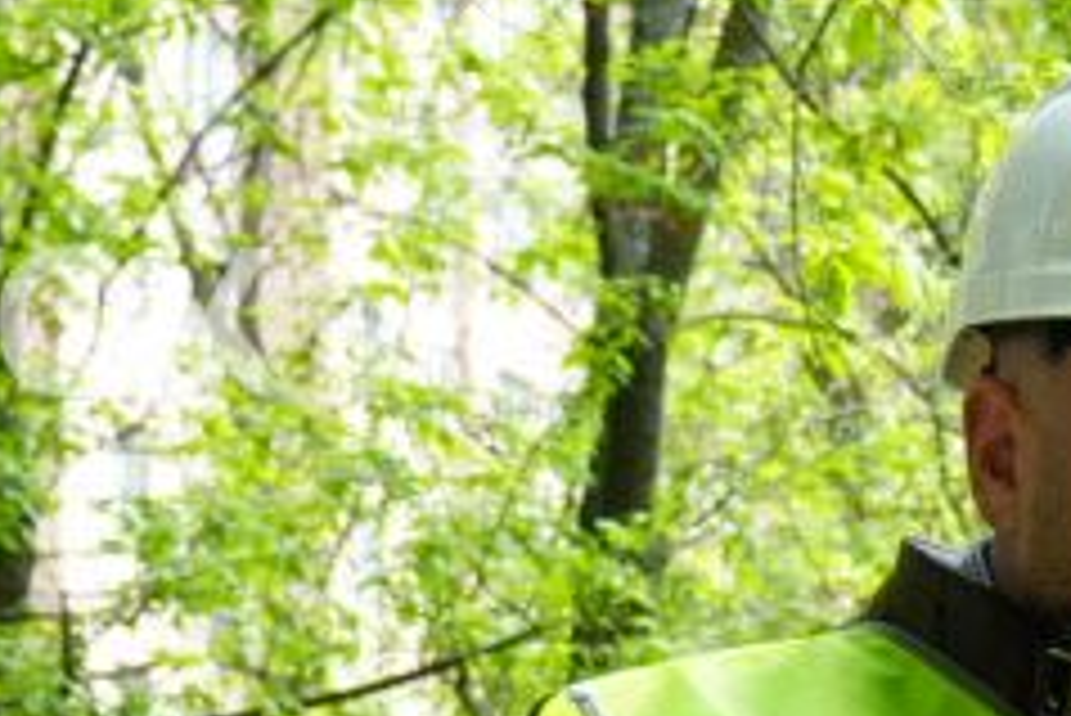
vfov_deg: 5.7
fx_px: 6876
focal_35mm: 231
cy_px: 1873
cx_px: 2326
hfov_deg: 8.3
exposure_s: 1/125
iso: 400
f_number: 6.3
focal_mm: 34
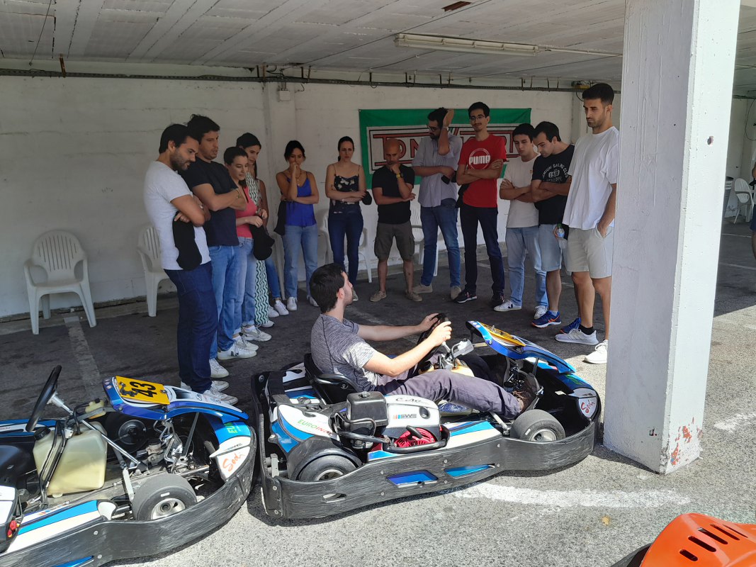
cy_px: 284
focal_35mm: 26
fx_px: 568
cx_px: 378
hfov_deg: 67.3
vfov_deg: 53.1
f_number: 1.8
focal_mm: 3.98
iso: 40
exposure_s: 1/155
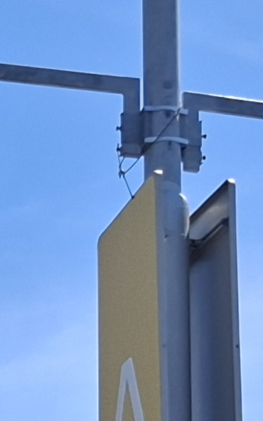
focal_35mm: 170
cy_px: 761
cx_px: -183
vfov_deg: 11.4
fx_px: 1949
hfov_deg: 7.5
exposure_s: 1/1984
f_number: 1.8
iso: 50
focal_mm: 5.54
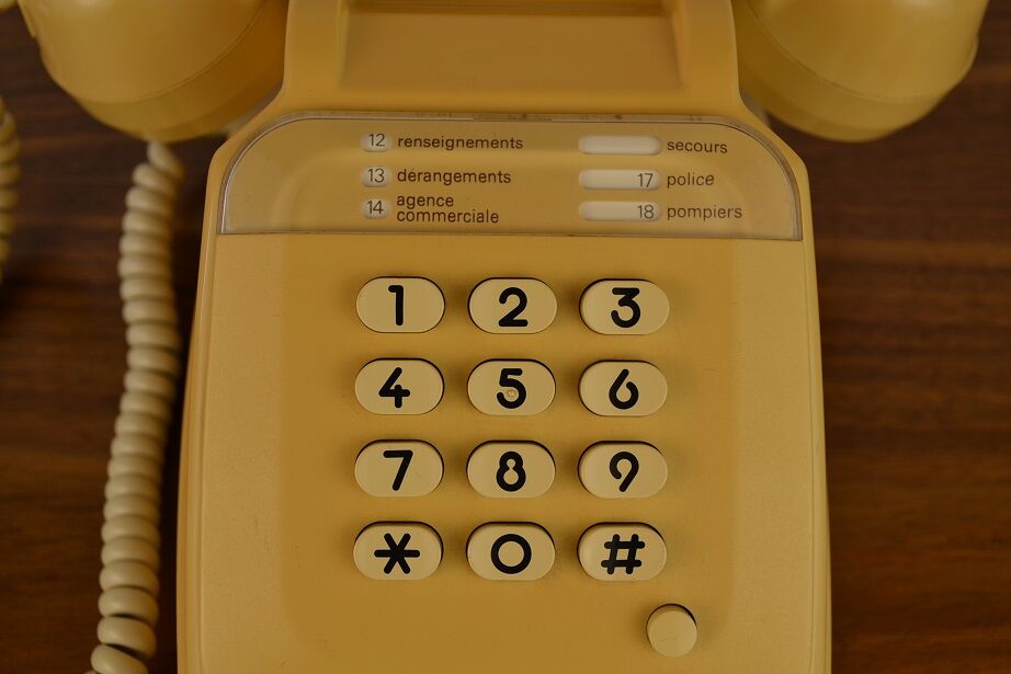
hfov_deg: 41.1
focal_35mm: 48
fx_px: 1348
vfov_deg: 28.1
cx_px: 506
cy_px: 337
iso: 110
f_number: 5.6
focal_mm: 32
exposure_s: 1/125
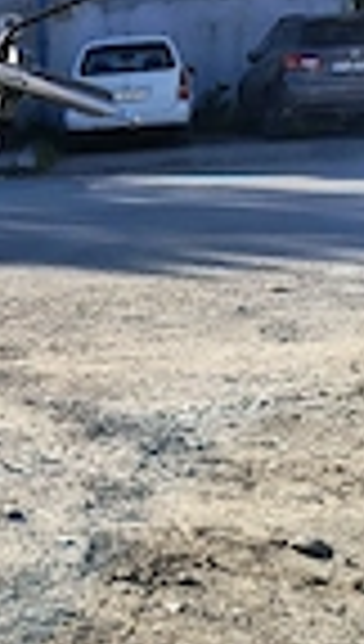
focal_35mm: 73
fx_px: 1246
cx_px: -189
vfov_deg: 28.8
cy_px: 414
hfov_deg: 15.3
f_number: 1.8
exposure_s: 1/833
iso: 100
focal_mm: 5.56
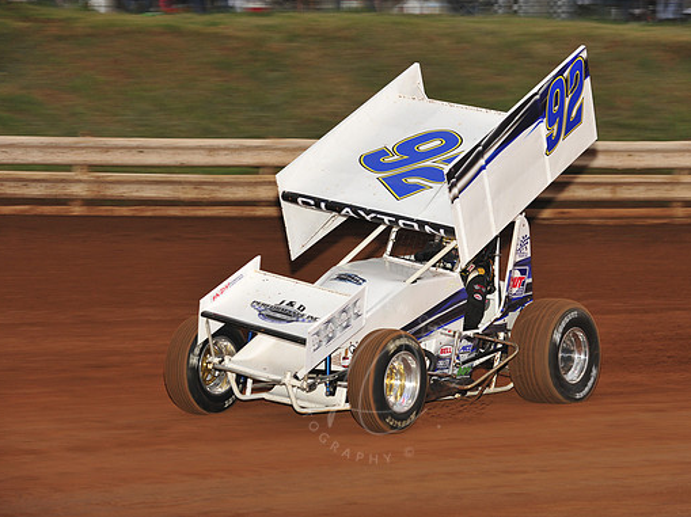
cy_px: 256
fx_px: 2733
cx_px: 376
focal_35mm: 137
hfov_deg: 14.4
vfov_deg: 10.8
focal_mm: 125
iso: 800
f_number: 6.3
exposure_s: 1/320
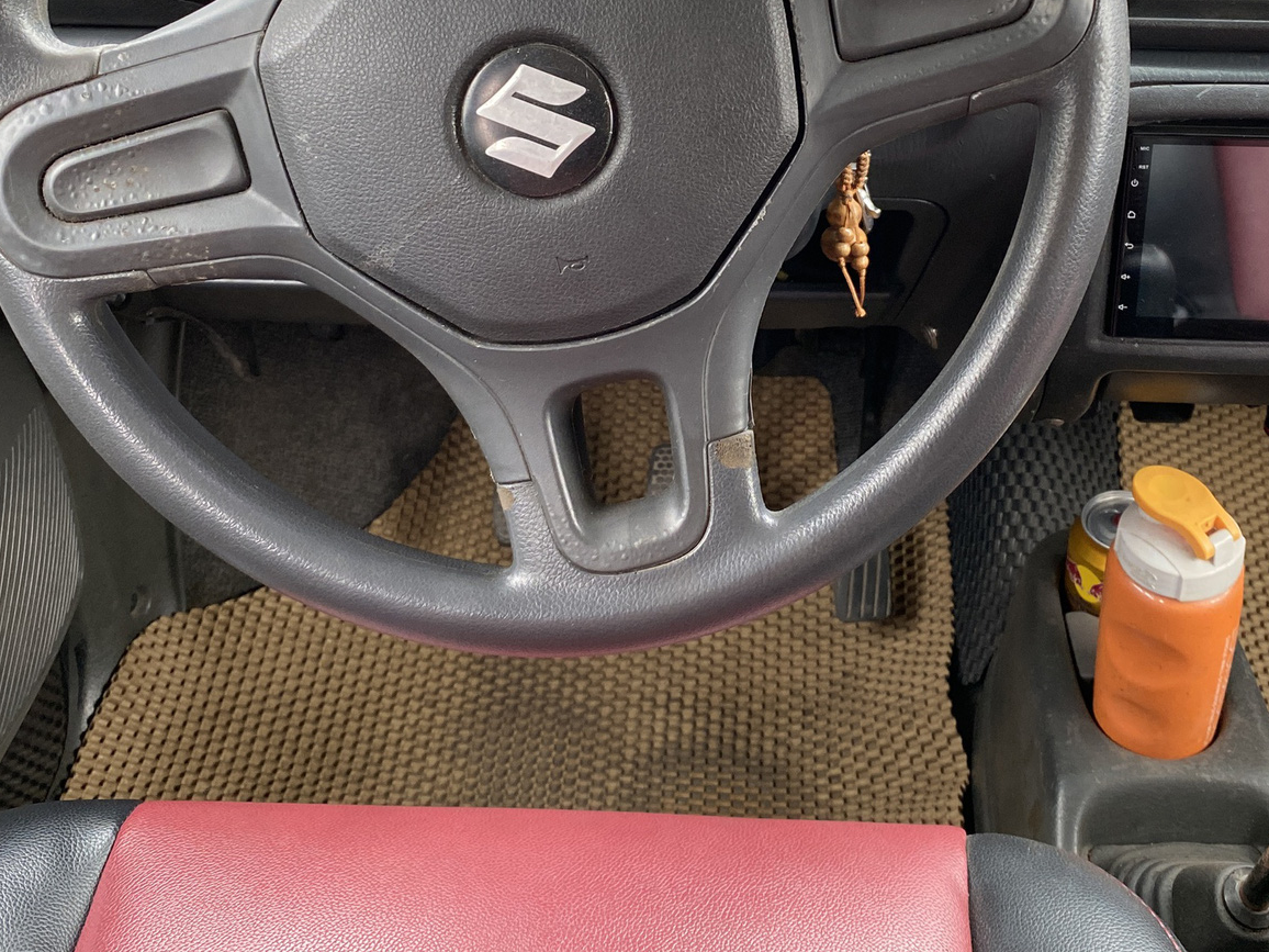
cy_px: 135
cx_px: 766
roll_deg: -1.0
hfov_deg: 41.9
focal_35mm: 45
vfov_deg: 31.0
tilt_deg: -30.5
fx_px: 1650
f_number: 1.8
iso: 125
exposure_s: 1/117
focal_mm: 4.25
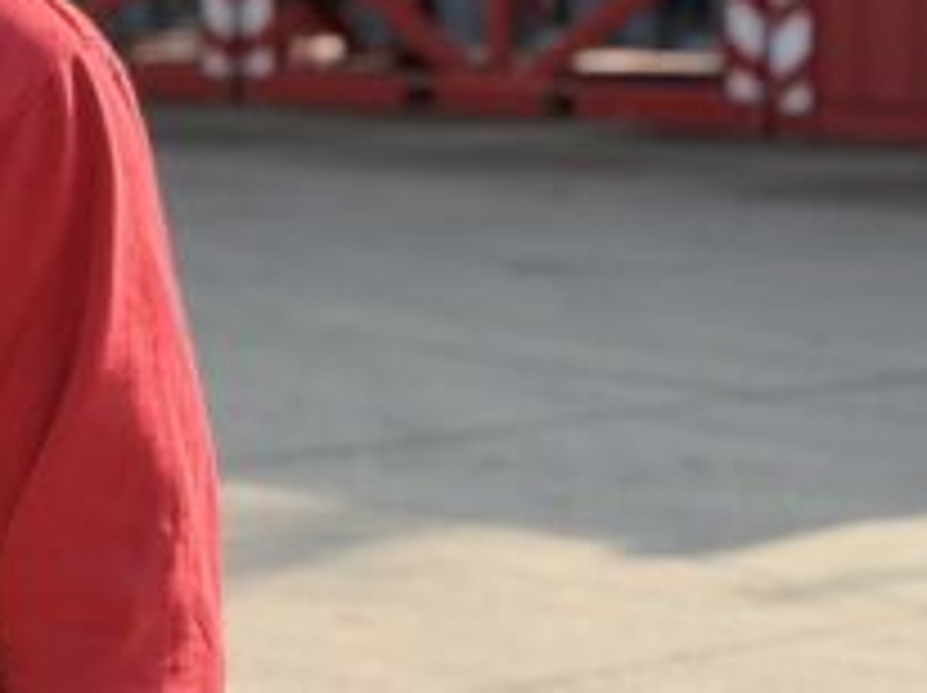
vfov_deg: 8.2
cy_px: -171
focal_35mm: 179
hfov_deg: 10.7
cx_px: -382
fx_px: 4788
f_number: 1.78
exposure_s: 1/3096
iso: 80
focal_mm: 6.76
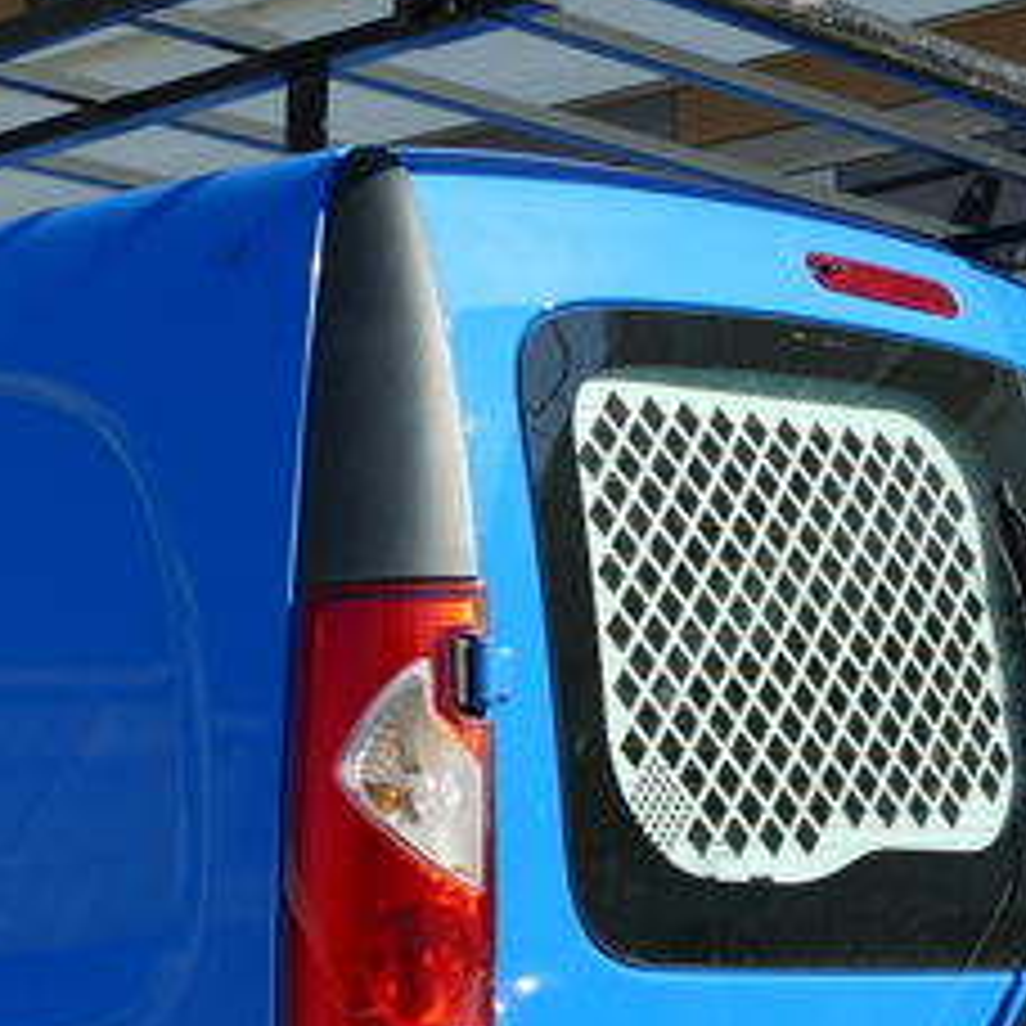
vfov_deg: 18.3
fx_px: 3119
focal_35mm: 93
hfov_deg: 18.1
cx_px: -72
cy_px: 961
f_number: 2.8
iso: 125
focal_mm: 9.12
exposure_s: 1/1600
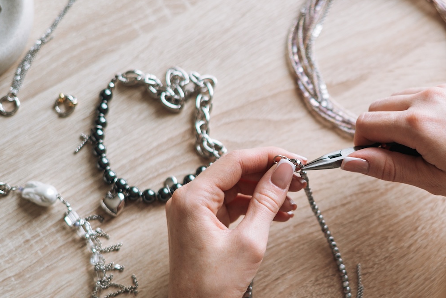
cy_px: 165
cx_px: 341
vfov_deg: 13.7
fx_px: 1239
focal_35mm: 100
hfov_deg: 20.2
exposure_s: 1/200
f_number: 2
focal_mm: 50
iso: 250
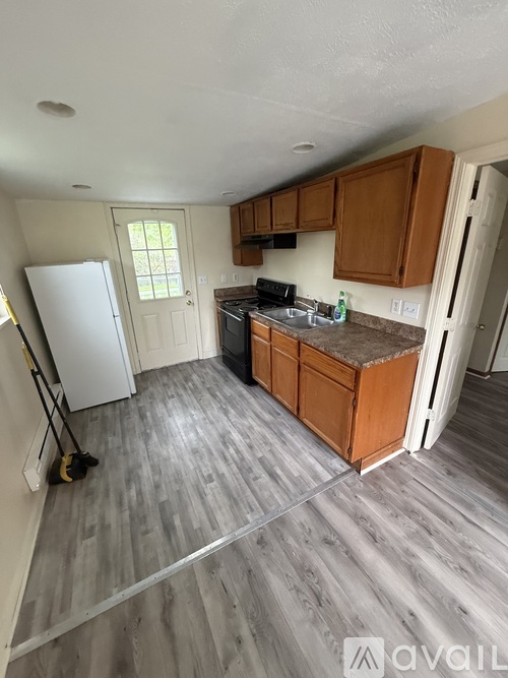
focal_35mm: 14
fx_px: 274
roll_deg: +3.1
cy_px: 339
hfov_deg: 85.7
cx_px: 254
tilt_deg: -13.3
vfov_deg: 102.1
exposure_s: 1/60
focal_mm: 2.22
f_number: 2.2
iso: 500
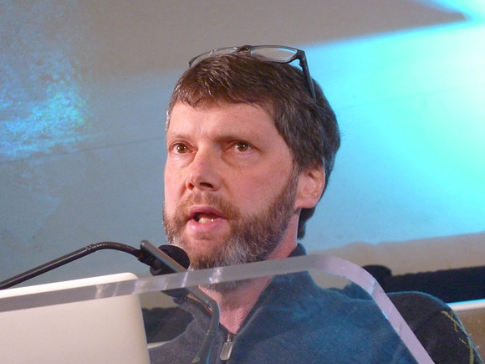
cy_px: 182
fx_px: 3895
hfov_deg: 7.1
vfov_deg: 5.3
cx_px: 242
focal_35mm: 278
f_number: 4.8
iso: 800
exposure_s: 1/50
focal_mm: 45.7
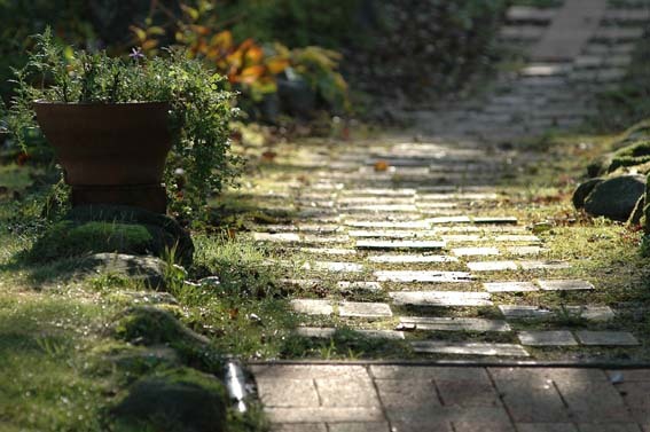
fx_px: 4600
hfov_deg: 8.1
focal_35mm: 255
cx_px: 325
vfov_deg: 5.4
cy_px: 216
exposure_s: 1/640
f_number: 4.5
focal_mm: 170
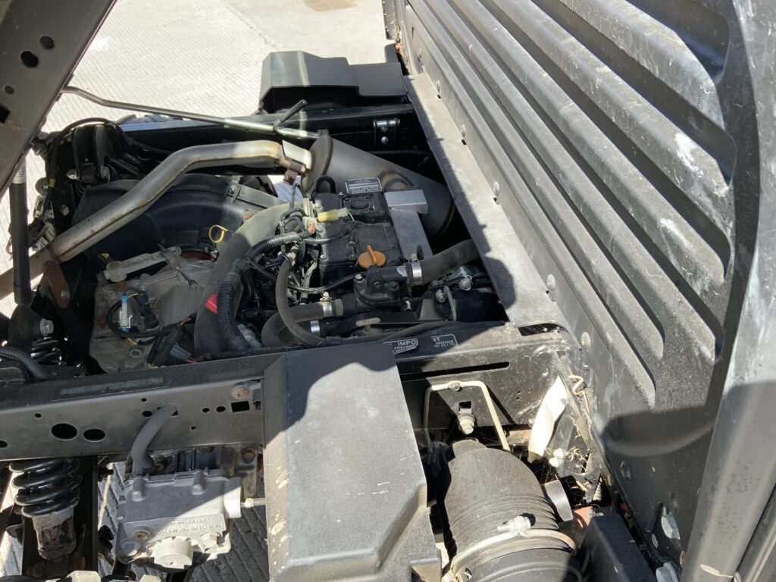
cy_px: 291
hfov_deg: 61.7
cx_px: 388
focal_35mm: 29
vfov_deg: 48.2
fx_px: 650
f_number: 1.8
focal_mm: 3
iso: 16
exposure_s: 1/251
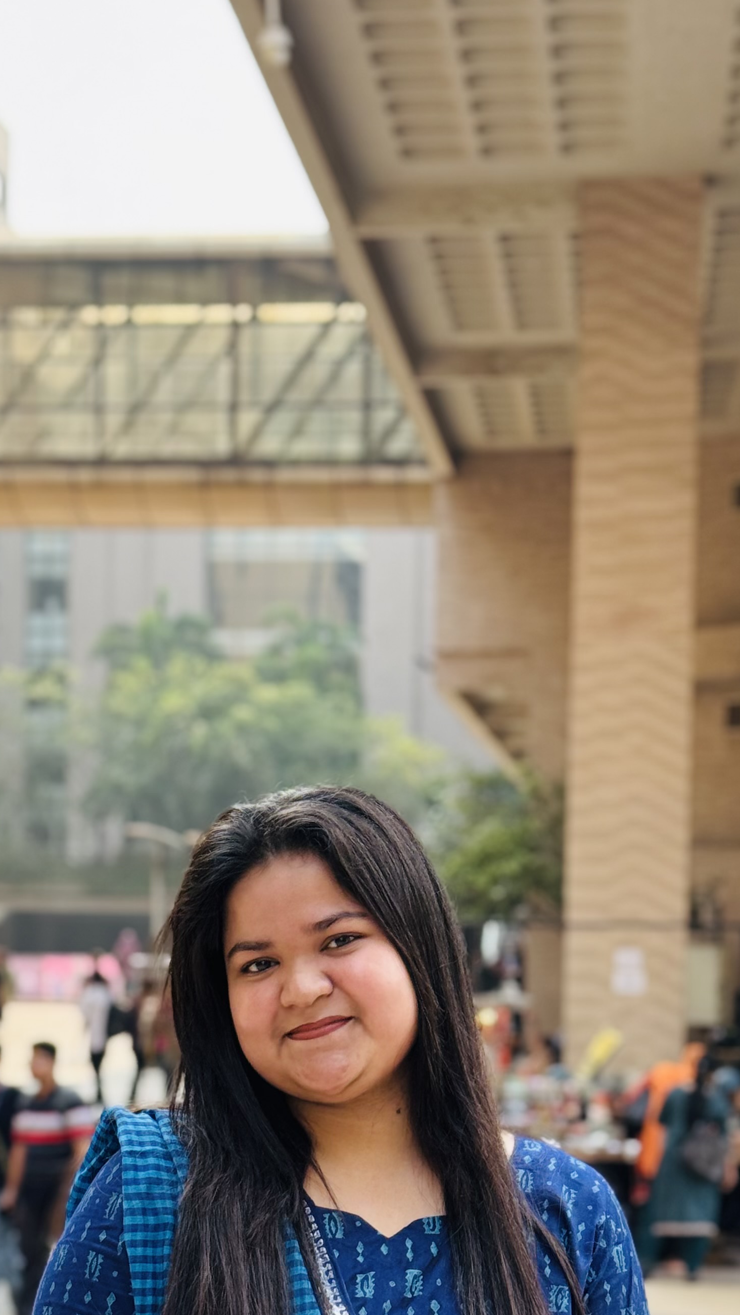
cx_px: 266
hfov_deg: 14.9
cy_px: 991
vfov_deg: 25.9
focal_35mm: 81
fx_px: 2826
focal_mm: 6.76
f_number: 1.78
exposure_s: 1/495
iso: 64
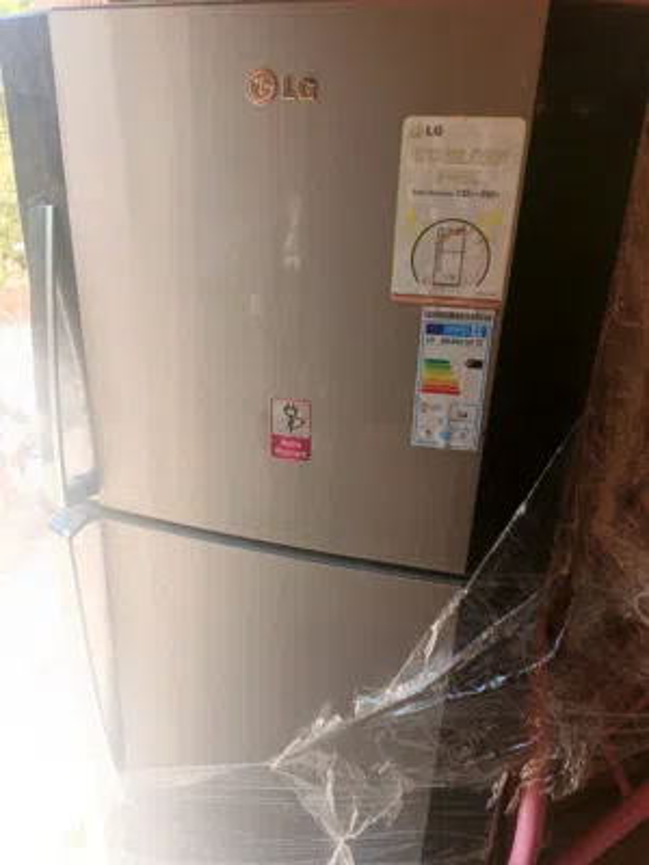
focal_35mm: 23
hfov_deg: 58.9
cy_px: 432
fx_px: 575
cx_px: 324
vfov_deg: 73.9
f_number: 1.8
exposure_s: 1/100
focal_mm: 5.89
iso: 418
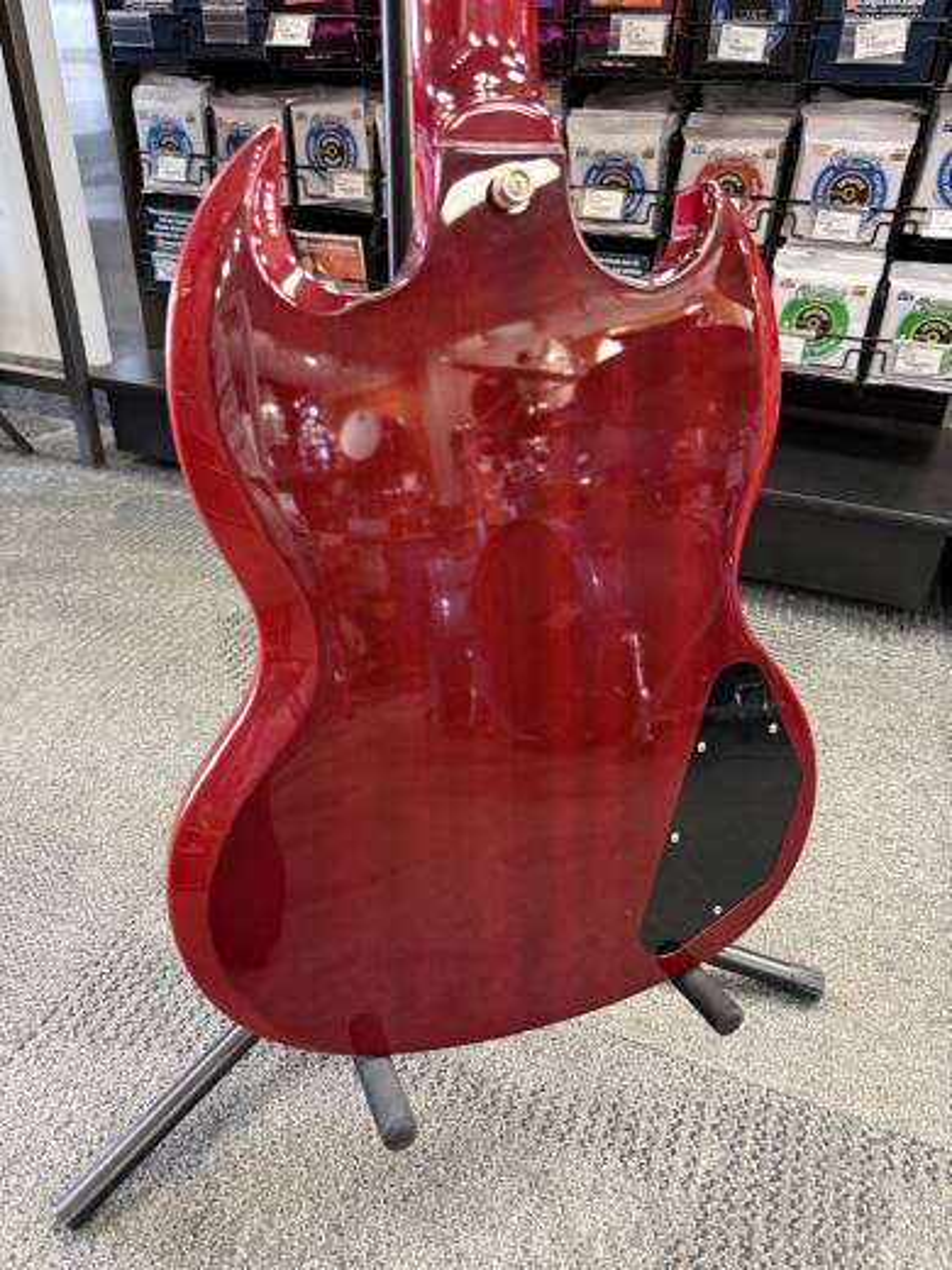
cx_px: 476
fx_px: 880
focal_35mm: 24
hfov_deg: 56.8
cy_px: 635
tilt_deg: -31.7
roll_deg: -2.2
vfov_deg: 71.6
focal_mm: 6.76
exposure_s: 1/40
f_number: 1.78
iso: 800
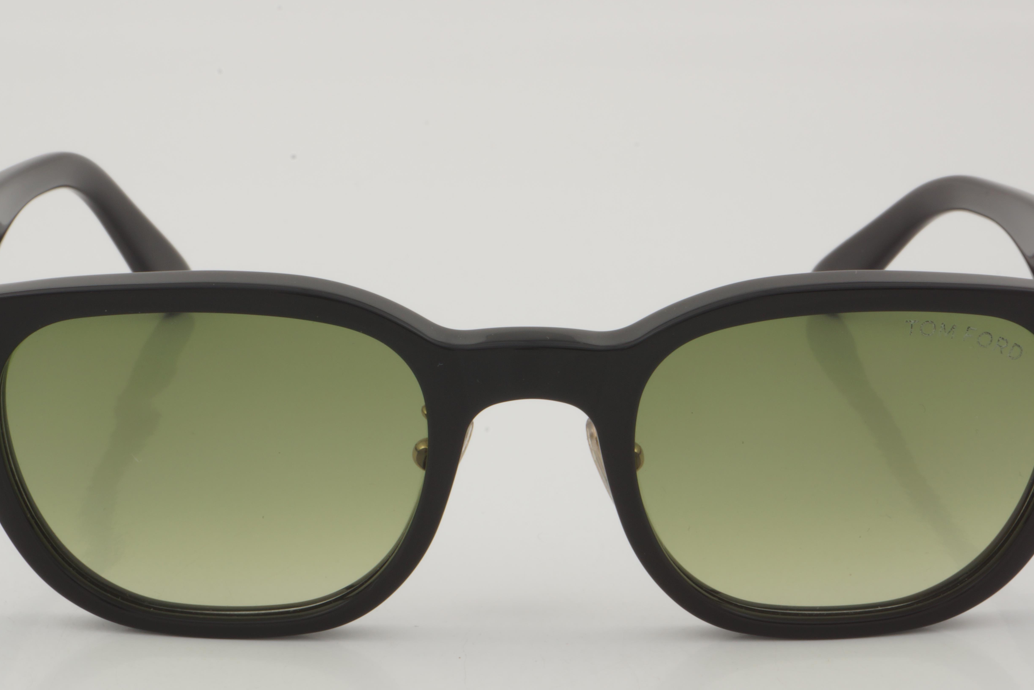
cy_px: 396
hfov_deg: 20.1
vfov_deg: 13.5
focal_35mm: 102
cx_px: 527
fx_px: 2919
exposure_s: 1/3
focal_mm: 55
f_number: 32
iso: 100
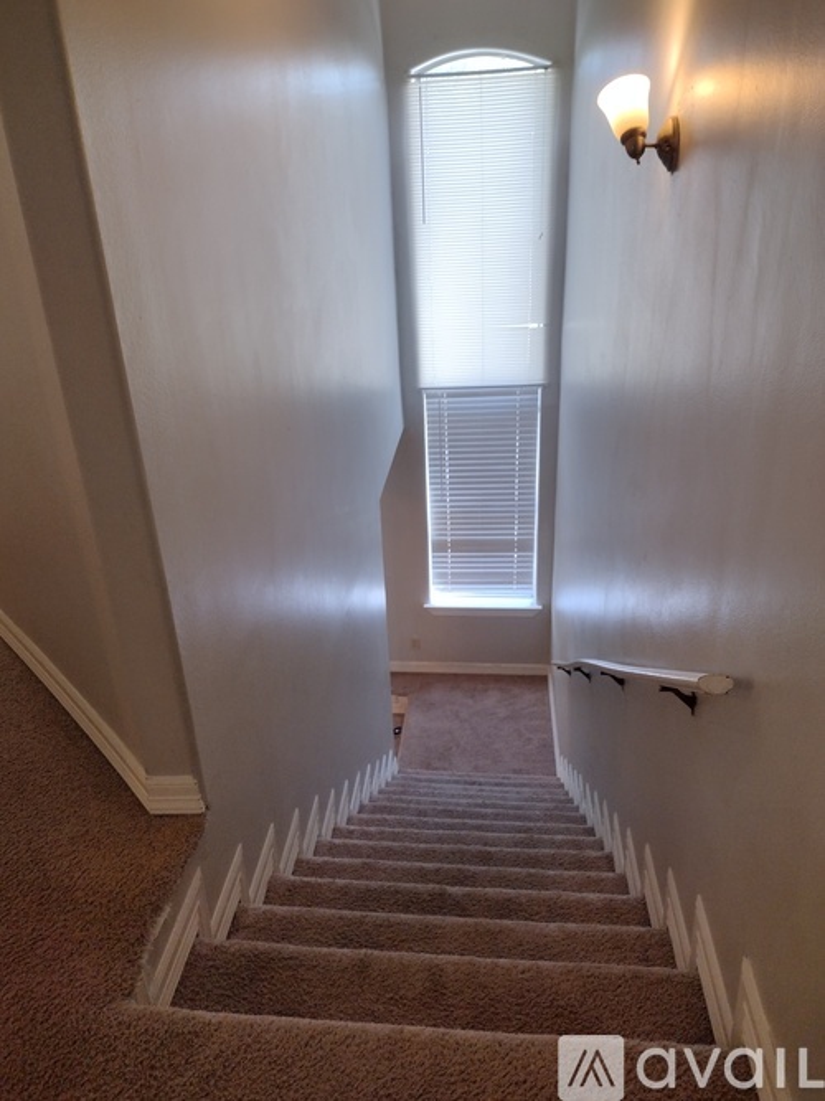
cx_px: 412
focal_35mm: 27
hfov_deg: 51.3
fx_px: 858
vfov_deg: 65.3
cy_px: 550
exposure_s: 1/120
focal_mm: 4.71
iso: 156
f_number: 1.7
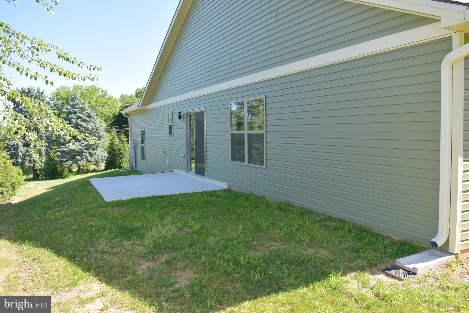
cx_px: 234
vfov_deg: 43.6
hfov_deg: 61.9
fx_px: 391
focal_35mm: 30
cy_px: 156
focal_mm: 20
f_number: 5.6
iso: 100
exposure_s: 1/200
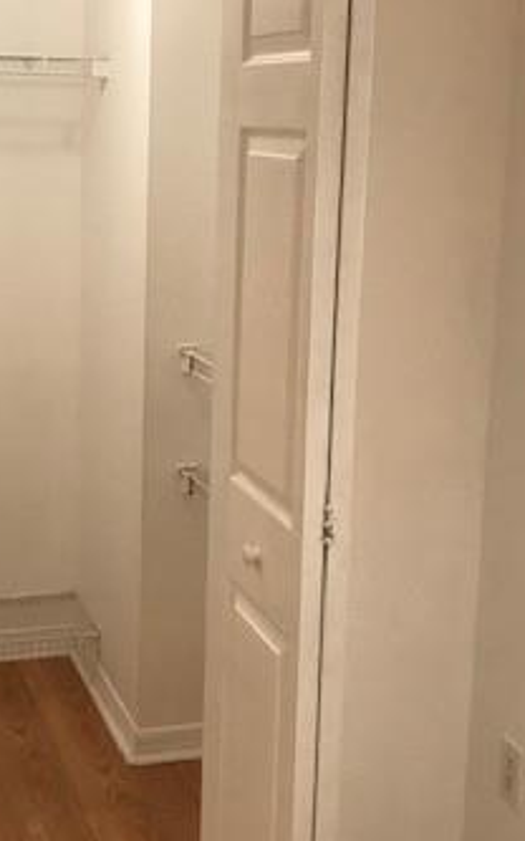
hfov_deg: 22.5
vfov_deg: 35.6
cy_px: 359
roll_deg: +0.3
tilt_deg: -8.8
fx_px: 1305
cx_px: 121
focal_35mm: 57
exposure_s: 1/20
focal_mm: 3.99
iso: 40
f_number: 1.8
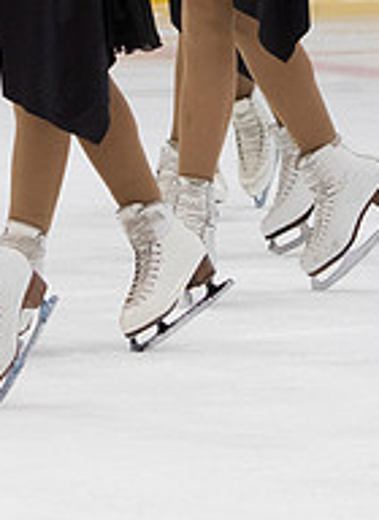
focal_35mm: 577
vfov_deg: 3.5
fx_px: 8578
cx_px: 134
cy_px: -237
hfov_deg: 2.5
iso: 800
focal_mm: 70
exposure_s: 1/250
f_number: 3.5
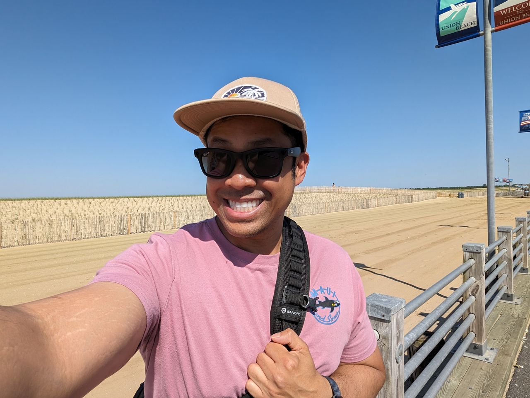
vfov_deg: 63.4
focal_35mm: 21
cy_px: 199
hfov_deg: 79.0
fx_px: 322
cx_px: 265
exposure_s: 1/2083
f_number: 2.2
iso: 52
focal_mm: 2.74
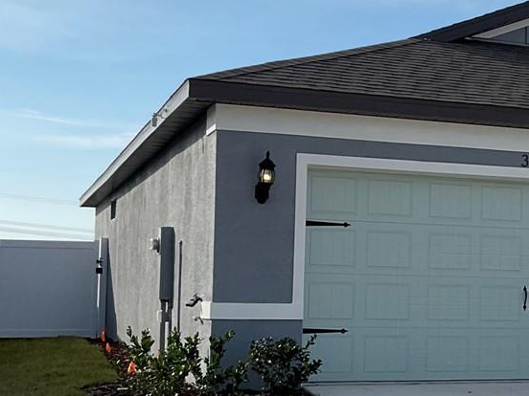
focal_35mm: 84
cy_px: 241
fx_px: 1284
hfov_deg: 21.8
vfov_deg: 17.6
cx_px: 611
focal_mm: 3
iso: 16
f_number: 1.8
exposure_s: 1/2320
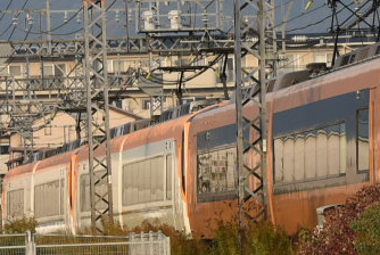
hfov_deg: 3.4
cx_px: 497
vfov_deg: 2.3
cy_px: 124
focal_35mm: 603
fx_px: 6375
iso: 400
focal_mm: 105
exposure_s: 1/1250
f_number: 5
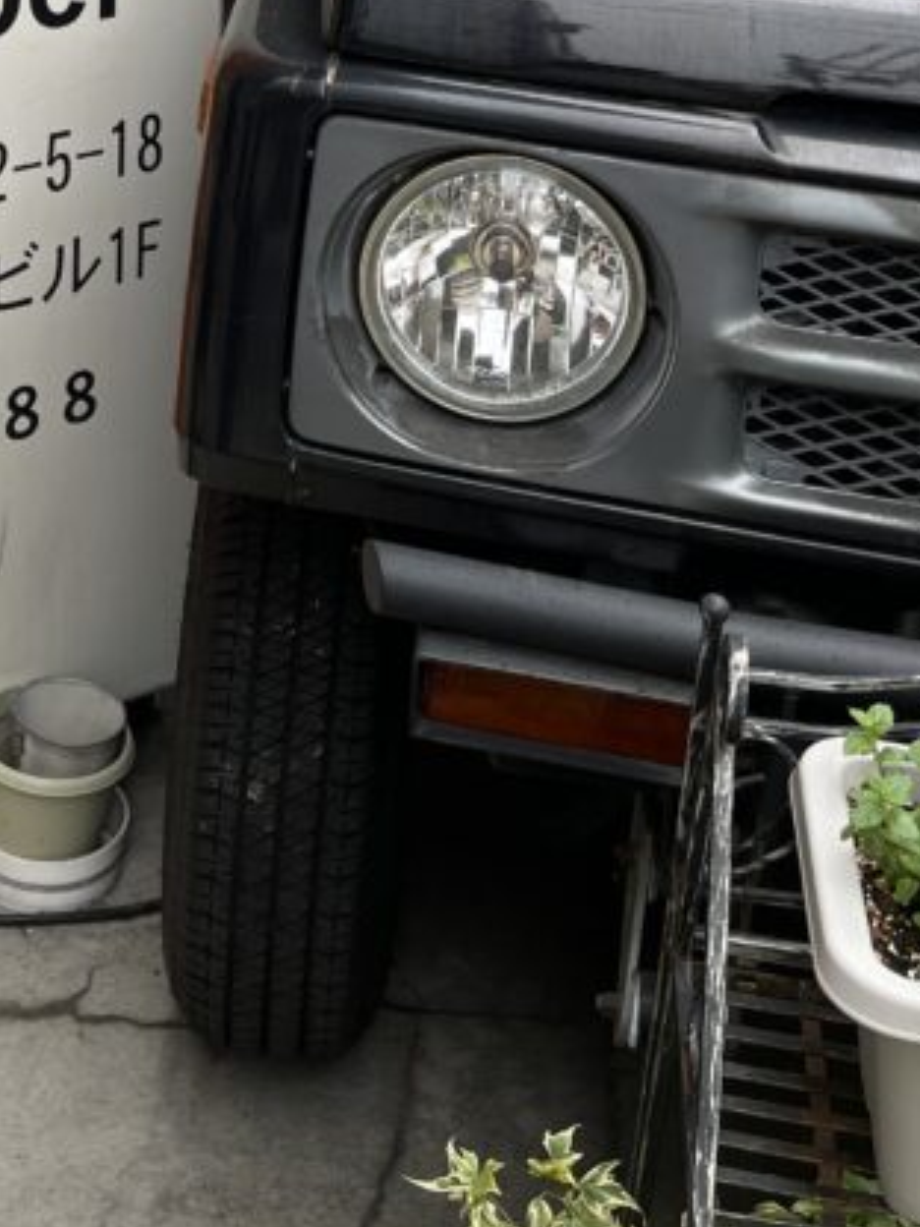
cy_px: -180
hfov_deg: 22.5
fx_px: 2268
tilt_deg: -10.2
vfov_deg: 27.3
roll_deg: -1.0
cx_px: 139
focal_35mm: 64
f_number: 1.6
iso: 50
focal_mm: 5.1
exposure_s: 1/761
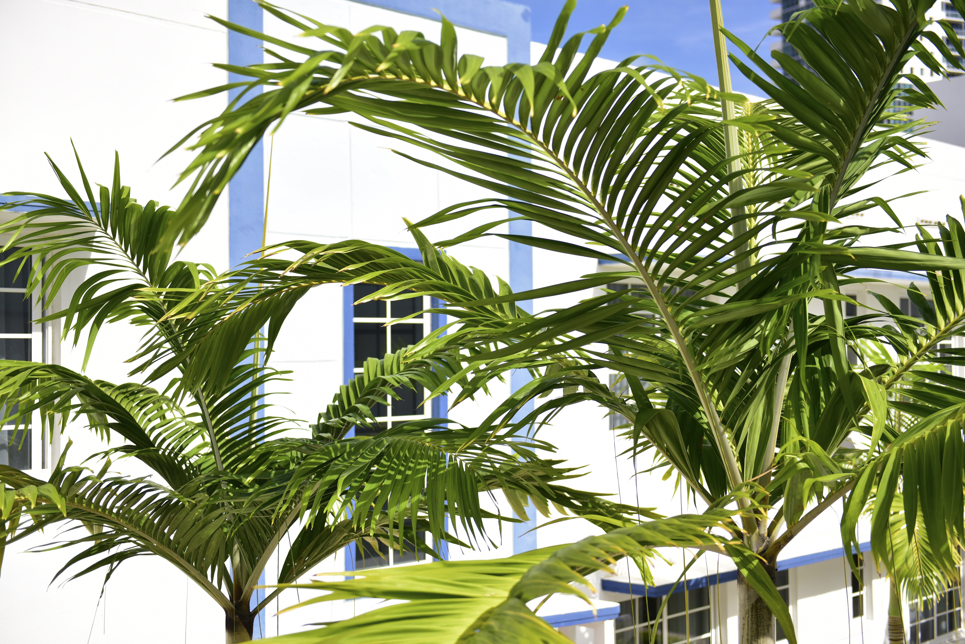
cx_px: 482
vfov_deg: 27.0
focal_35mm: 50
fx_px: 1341
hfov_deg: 39.6
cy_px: 322
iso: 320
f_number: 2.8
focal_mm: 50
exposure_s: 1/5000
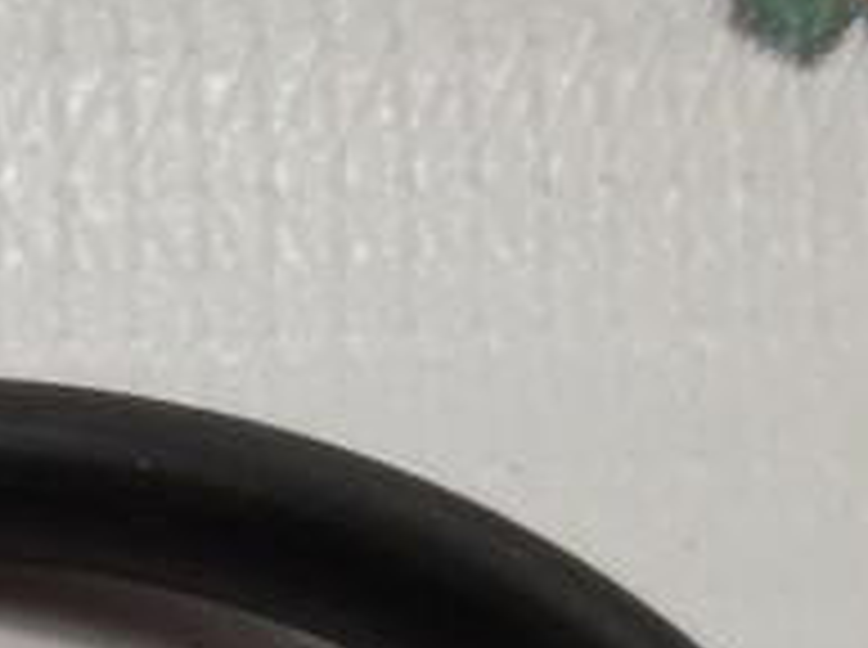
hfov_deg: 11.8
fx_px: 4030
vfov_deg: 8.7
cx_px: -355
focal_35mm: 161
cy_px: 1310
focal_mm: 2.93
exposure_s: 1/100
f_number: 2.4
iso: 50
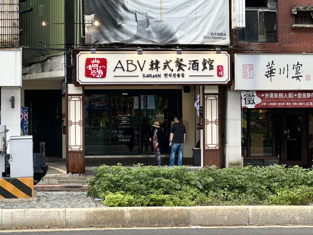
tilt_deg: +1.4
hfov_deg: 25.3
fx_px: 696
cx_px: 156
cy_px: 118
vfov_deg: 19.1
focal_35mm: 77
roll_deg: +0.6
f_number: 2.8
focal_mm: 9
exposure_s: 1/120
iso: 32
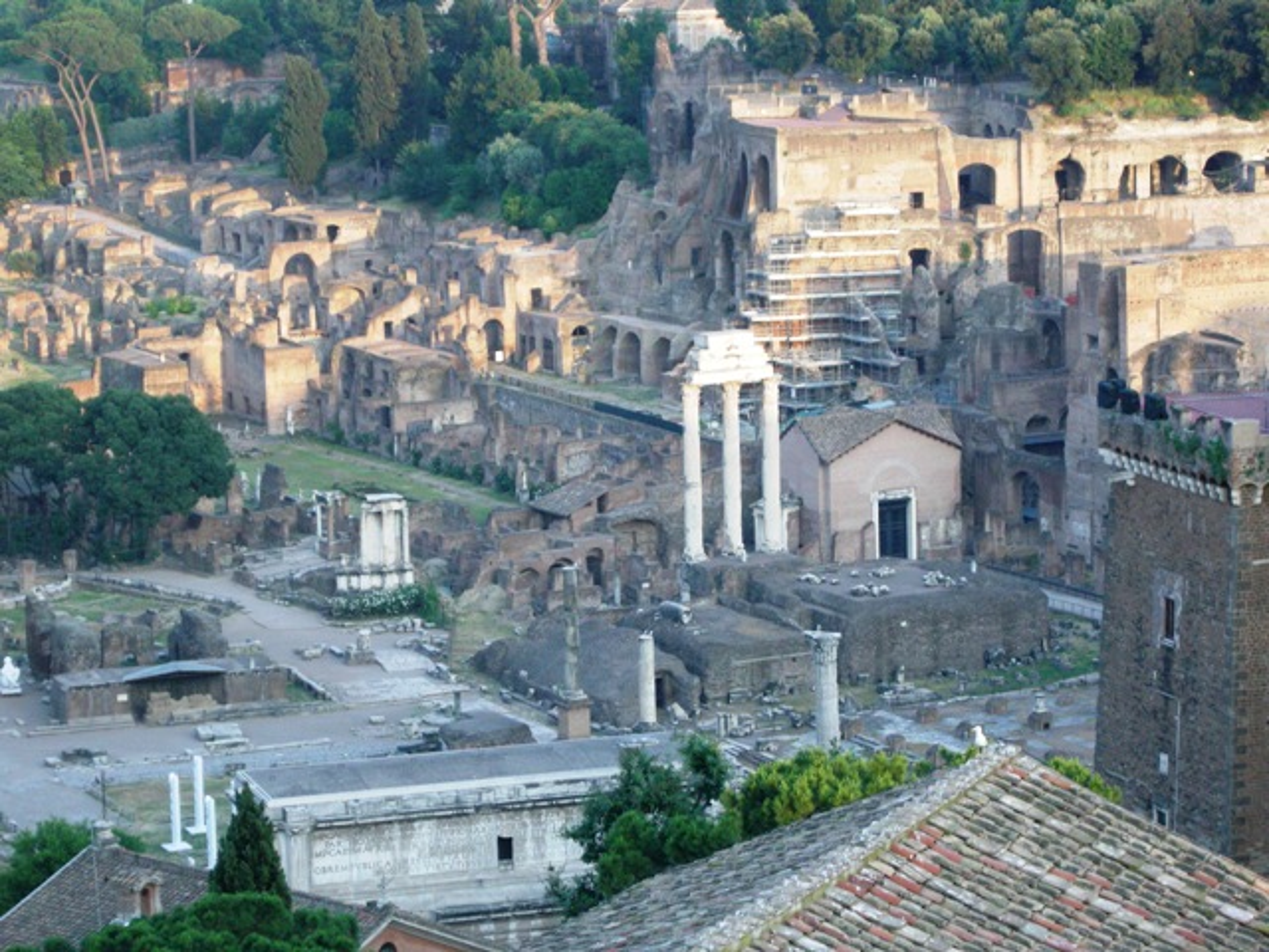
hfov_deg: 15.6
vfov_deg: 11.8
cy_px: 476
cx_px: 634
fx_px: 4619
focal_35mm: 126
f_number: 5.3
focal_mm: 26.3
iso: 298
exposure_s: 1/125
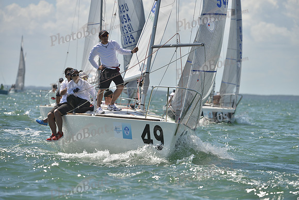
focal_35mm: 270
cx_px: 150
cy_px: 100
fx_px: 2243
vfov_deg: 5.1
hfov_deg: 7.6
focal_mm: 270
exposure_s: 1/1250
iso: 200
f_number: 6.3
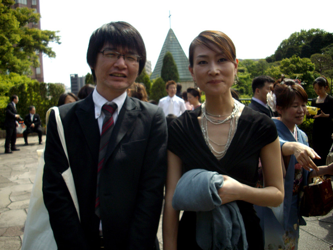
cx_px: 166
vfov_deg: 38.7
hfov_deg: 50.1
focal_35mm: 37
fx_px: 356
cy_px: 125
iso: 80
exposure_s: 1/500
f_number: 2.8
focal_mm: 6.2
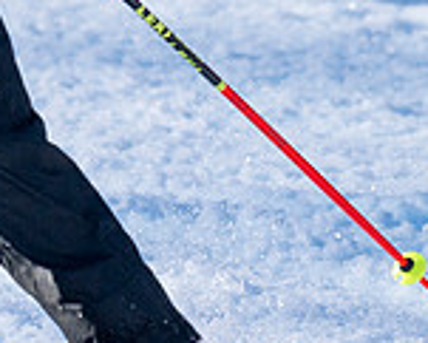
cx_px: -330
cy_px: -77
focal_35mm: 2189
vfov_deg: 0.7
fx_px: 27746
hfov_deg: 0.9
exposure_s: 1/3200
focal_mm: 560
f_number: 8
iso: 640
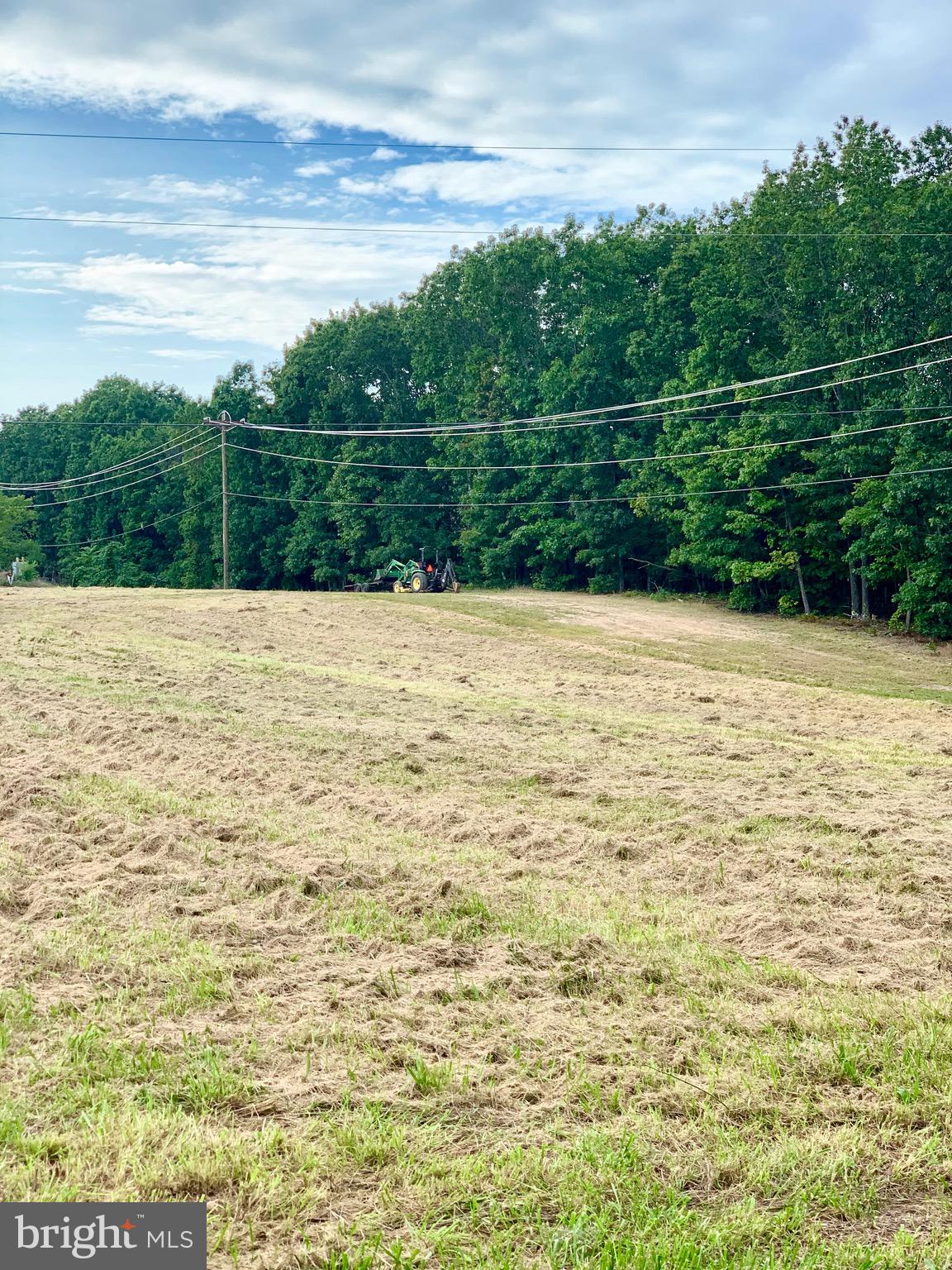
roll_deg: +0.2
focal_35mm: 52
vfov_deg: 36.8
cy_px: 635
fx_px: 1907
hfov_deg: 28.0
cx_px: 476
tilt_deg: -0.4
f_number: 2.4
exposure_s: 1/219
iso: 16
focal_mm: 6
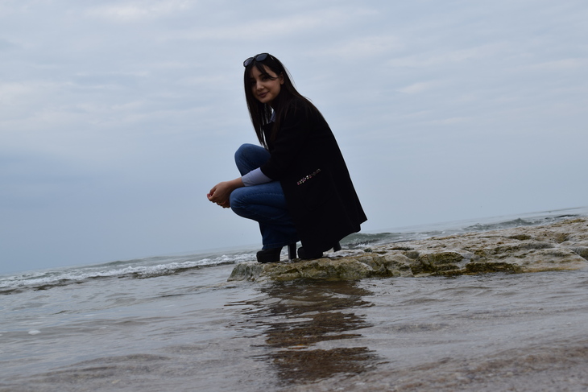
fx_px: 882
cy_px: 196
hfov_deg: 36.9
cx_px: 294
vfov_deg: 25.1
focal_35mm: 54
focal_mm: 36
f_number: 9
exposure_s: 1/640
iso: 200
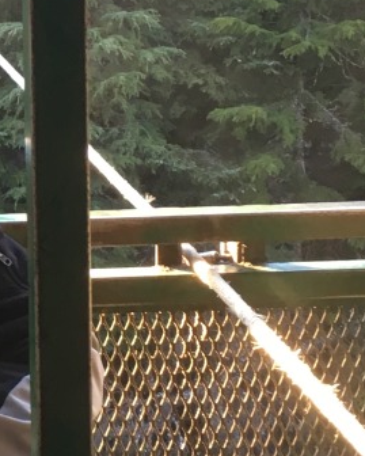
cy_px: 102
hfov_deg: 12.7
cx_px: -182
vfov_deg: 16.6
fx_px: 1552
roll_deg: +1.3
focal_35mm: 115
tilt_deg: -12.3
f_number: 2.2
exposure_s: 1/30
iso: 64
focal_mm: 4.15
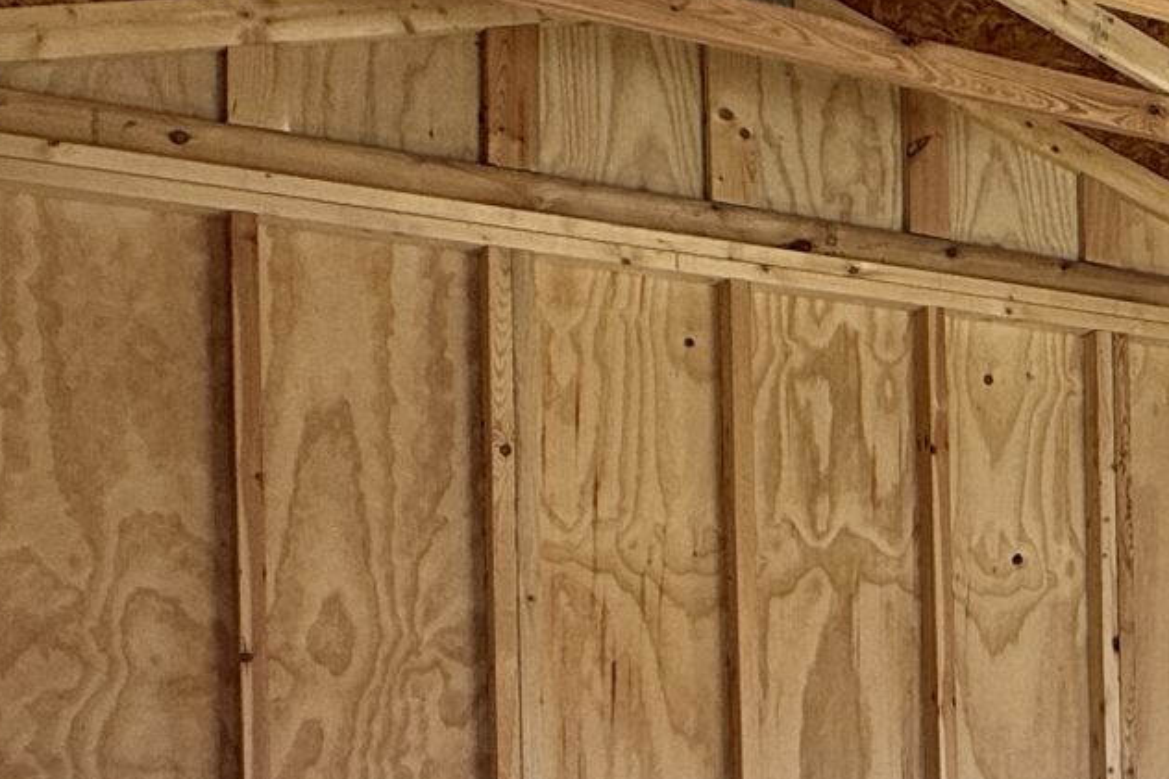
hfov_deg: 25.9
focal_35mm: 59
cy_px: 748
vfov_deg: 22.3
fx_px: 1915
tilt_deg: +0.5
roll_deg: +0.4
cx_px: 1718
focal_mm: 2.22
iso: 80
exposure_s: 1/99
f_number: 2.2
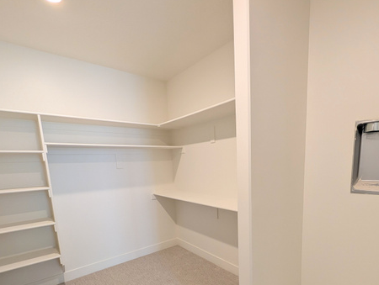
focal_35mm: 17
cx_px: 220
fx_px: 186
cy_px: 196
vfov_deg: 72.1
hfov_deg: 90.2
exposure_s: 1/60
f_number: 1.7
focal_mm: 2.02
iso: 60
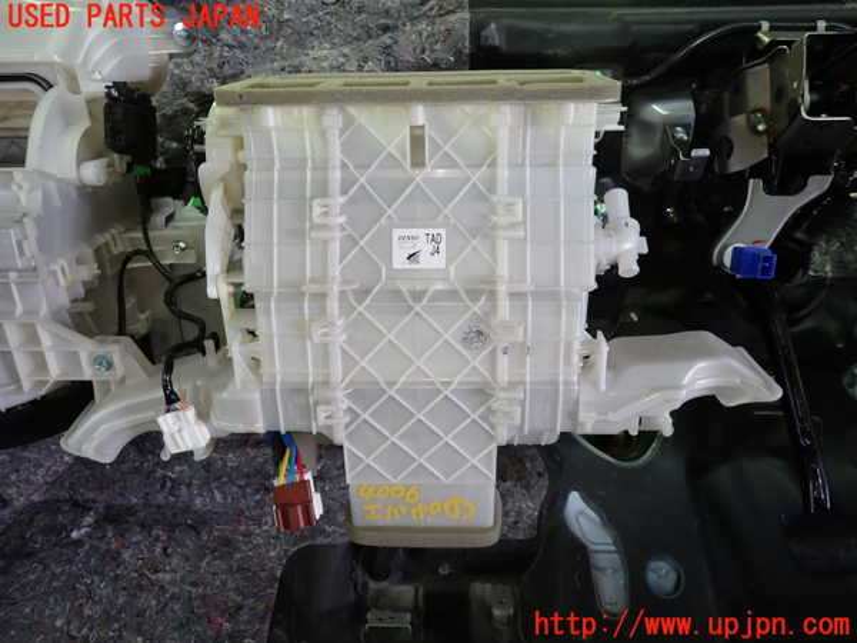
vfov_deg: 54.9
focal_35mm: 25
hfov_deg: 69.4
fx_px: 619
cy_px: 322
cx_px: 428
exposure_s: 1/40
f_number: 2
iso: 200
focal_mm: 4.5
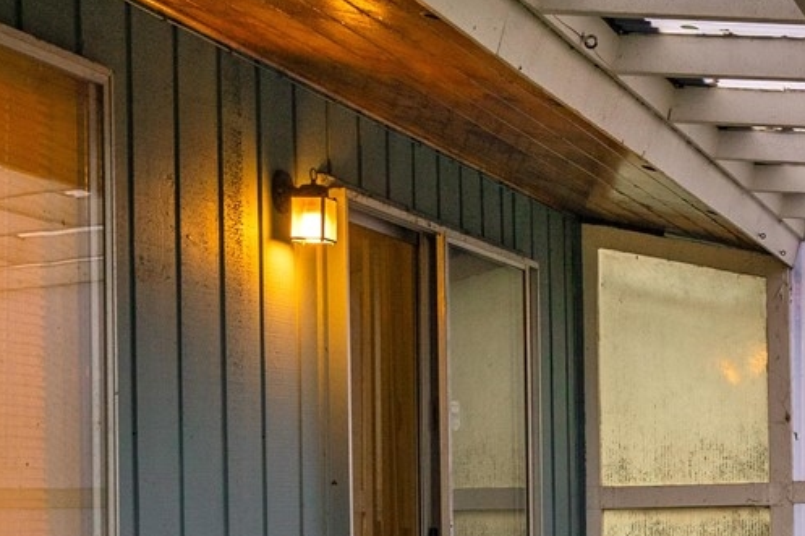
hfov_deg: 23.2
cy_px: 491
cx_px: 898
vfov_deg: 16.4
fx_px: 1833
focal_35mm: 82
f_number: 7.1
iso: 160
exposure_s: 1/30
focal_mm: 24
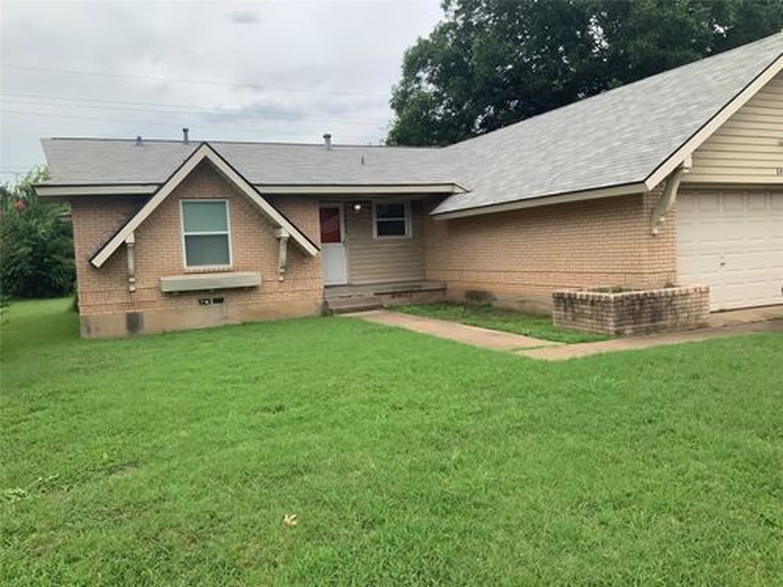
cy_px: 294
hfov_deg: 61.7
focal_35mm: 29
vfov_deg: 48.2
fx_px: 656
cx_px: 392
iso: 16
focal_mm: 3
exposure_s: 1/1626
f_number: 1.8
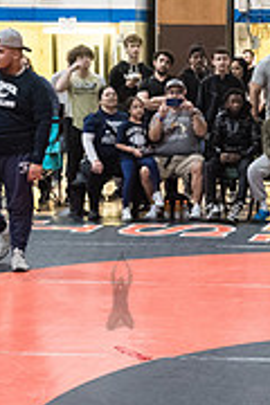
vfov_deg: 19.8
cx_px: 410
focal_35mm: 103
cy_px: 181
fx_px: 1159
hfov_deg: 12.6
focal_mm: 32
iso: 8000
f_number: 3.2
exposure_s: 1/320
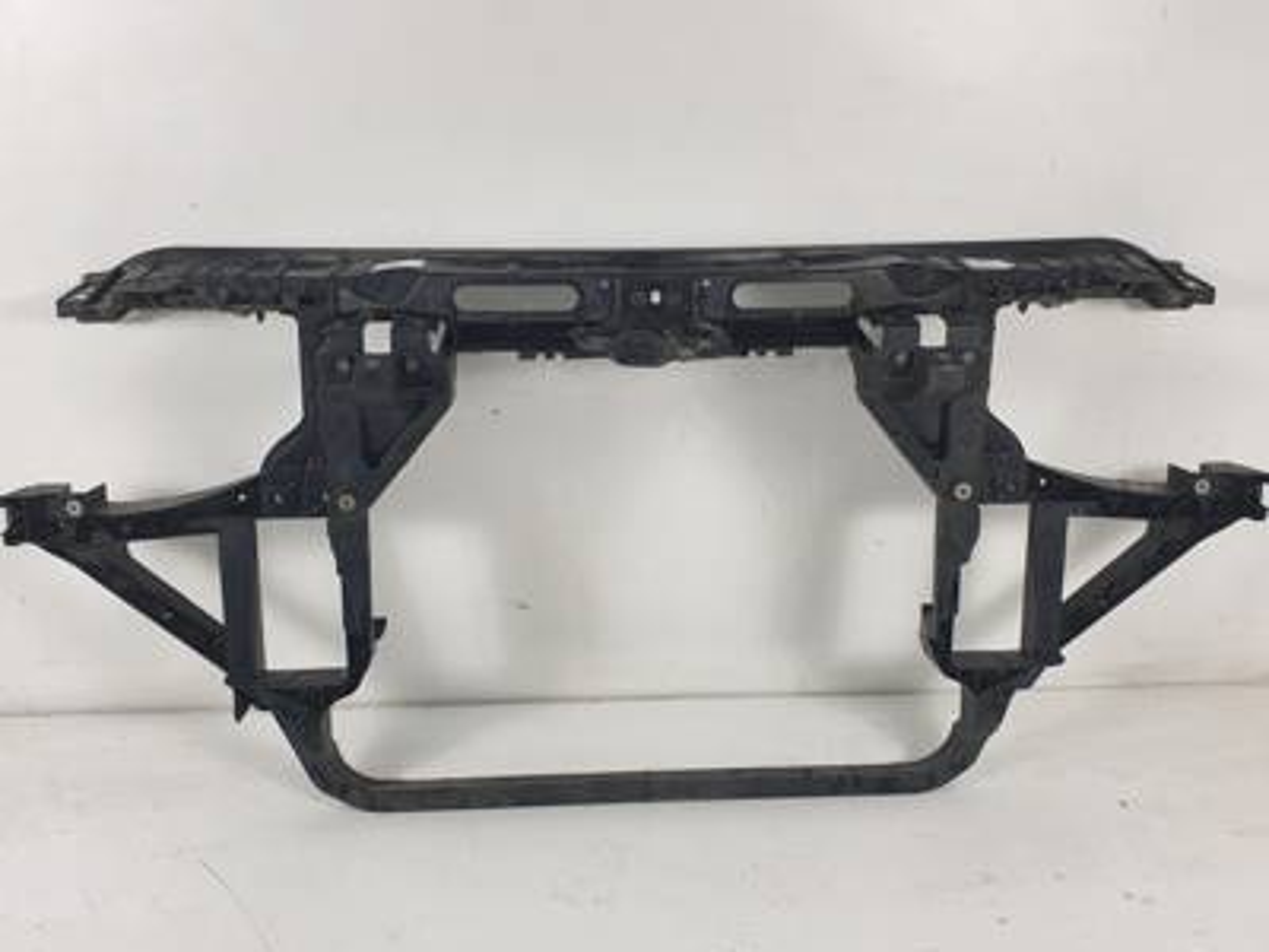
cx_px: 634
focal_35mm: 26
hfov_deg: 67.3
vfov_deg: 53.1
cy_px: 476
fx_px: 953
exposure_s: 1/100
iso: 64
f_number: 2.4
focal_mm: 4.3
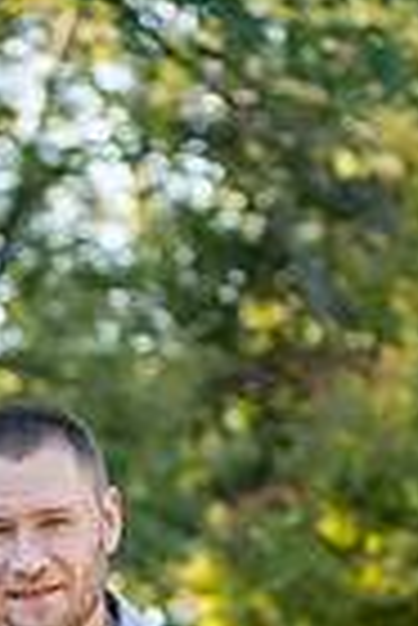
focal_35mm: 259
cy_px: 959
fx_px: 4499
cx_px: 49
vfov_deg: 7.8
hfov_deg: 5.3
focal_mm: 80
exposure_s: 1/400
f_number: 4
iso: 400
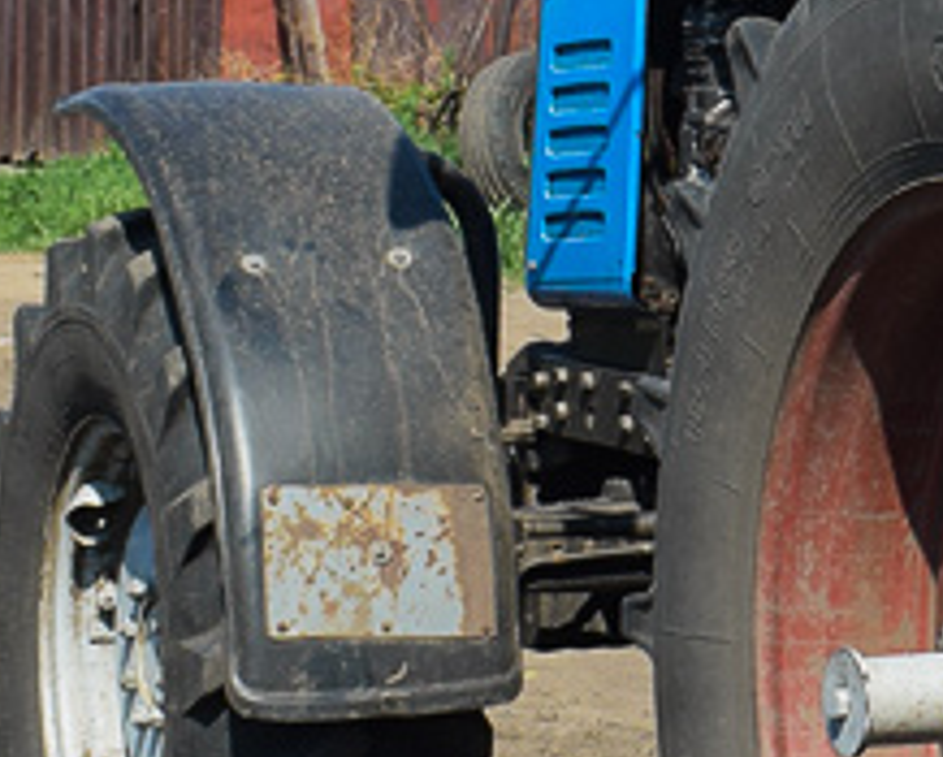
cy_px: -48
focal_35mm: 194
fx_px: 5410
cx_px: 1523
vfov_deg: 8.0
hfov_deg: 9.6
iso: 200
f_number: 9
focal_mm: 25
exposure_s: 1/320
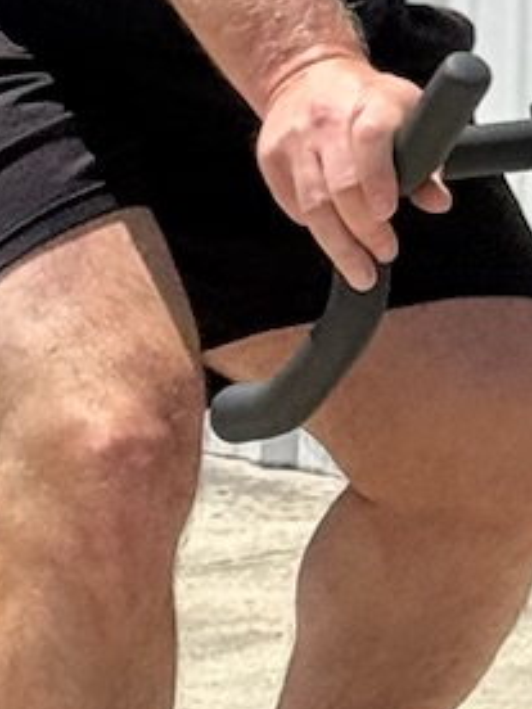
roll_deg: -0.8
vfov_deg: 5.4
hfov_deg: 4.1
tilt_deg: +2.8
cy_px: -855
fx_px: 7295
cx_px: 1339
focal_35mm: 356
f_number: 1.78
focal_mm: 6.76
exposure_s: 1/9901
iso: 80
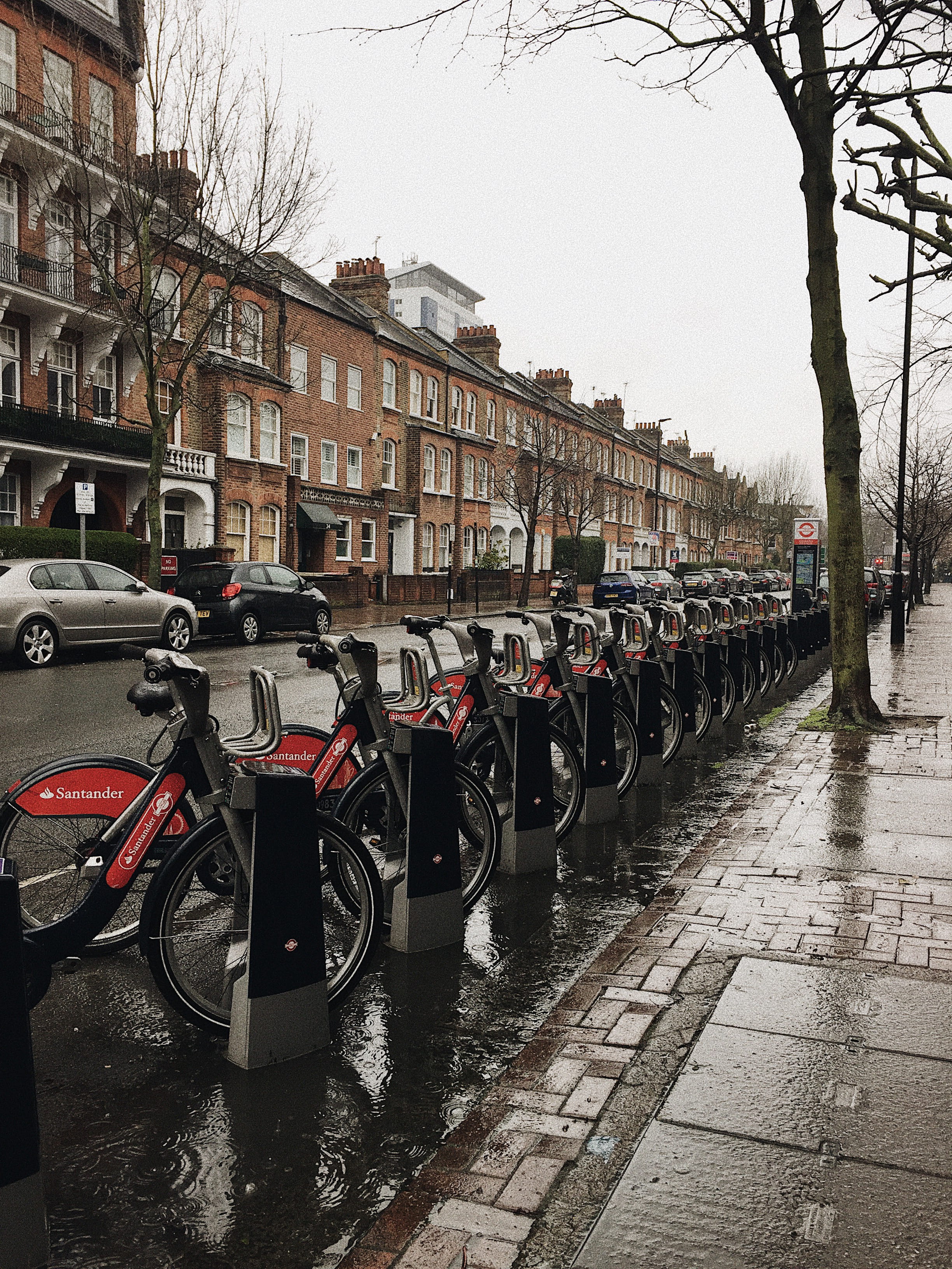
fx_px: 1063
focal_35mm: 29
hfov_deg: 48.2
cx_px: 476
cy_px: 634
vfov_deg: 61.7
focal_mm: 4.15
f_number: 2.2
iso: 32
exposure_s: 1/127
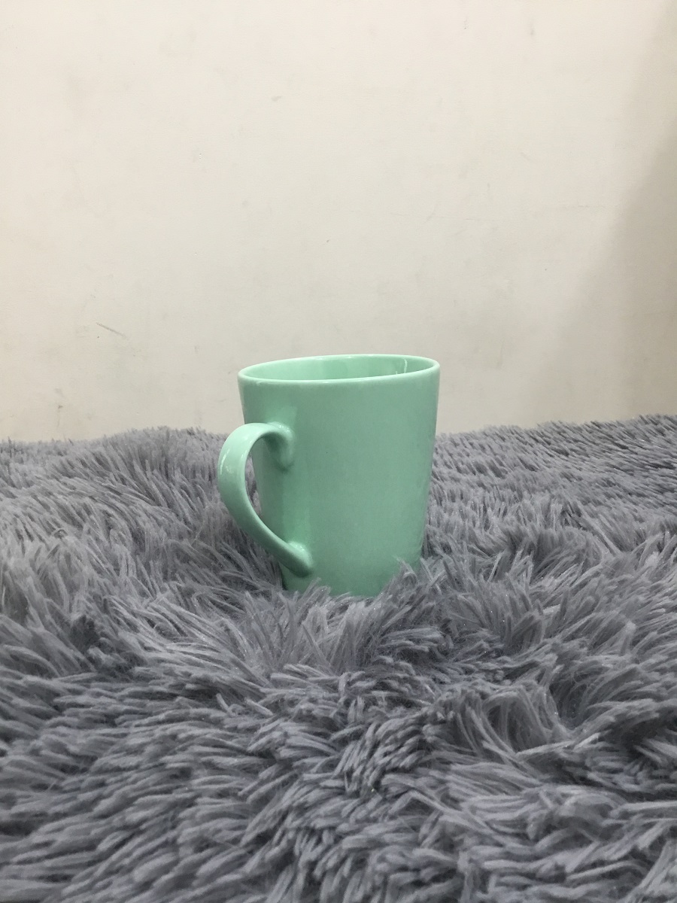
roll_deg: +1.7
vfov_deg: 58.4
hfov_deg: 45.4
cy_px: 452
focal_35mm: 31
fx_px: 808
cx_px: 338
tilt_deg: -13.5
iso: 100
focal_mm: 3.3
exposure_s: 1/33
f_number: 2.4
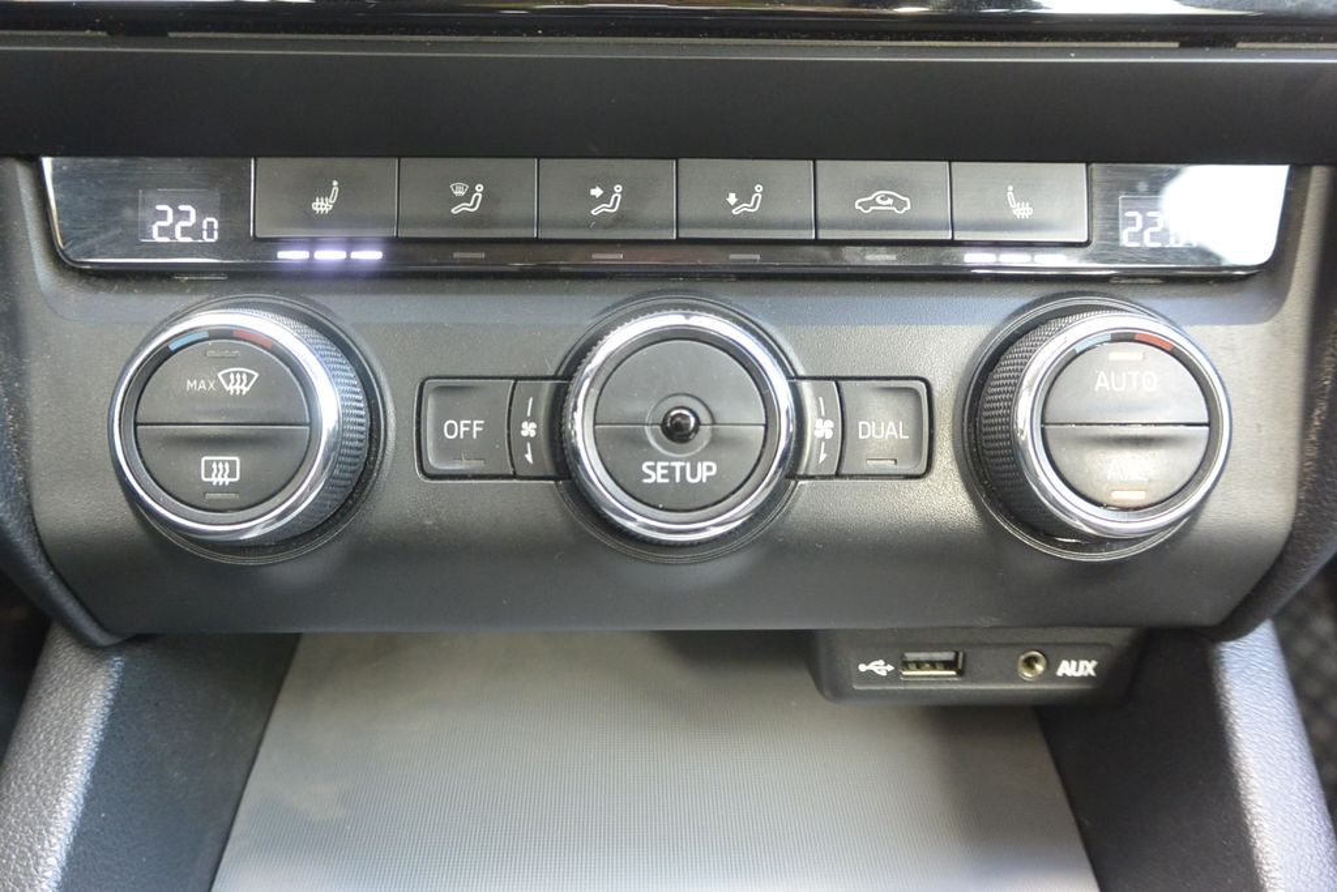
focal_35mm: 27
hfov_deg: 67.4
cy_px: 446
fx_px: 1003
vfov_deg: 47.9
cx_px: 668
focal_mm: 10
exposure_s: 1/40
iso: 800
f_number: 3.5
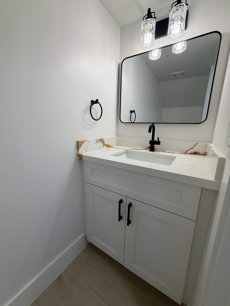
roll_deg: -0.5
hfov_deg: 85.7
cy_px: 153
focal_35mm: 14
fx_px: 124
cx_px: 115
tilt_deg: -12.5
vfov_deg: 102.1
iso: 64
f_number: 2.2
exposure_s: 1/120
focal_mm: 2.22
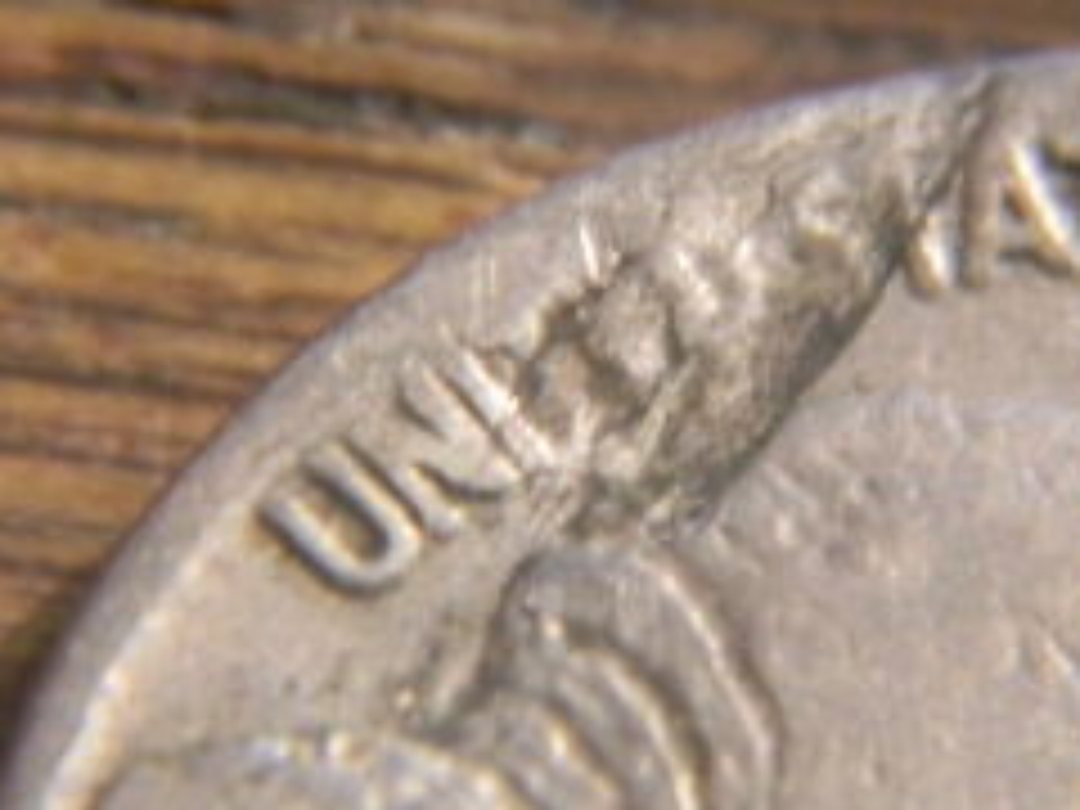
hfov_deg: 20.2
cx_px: 628
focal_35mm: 97
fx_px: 3026
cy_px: 405
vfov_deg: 15.2
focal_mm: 12.2
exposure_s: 1/6.5
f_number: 4.3
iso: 400
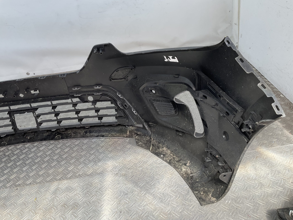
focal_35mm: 29
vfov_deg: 48.2
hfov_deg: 61.7
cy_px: 110
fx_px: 245
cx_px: 146
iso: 16
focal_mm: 3
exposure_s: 1/181
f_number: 1.8
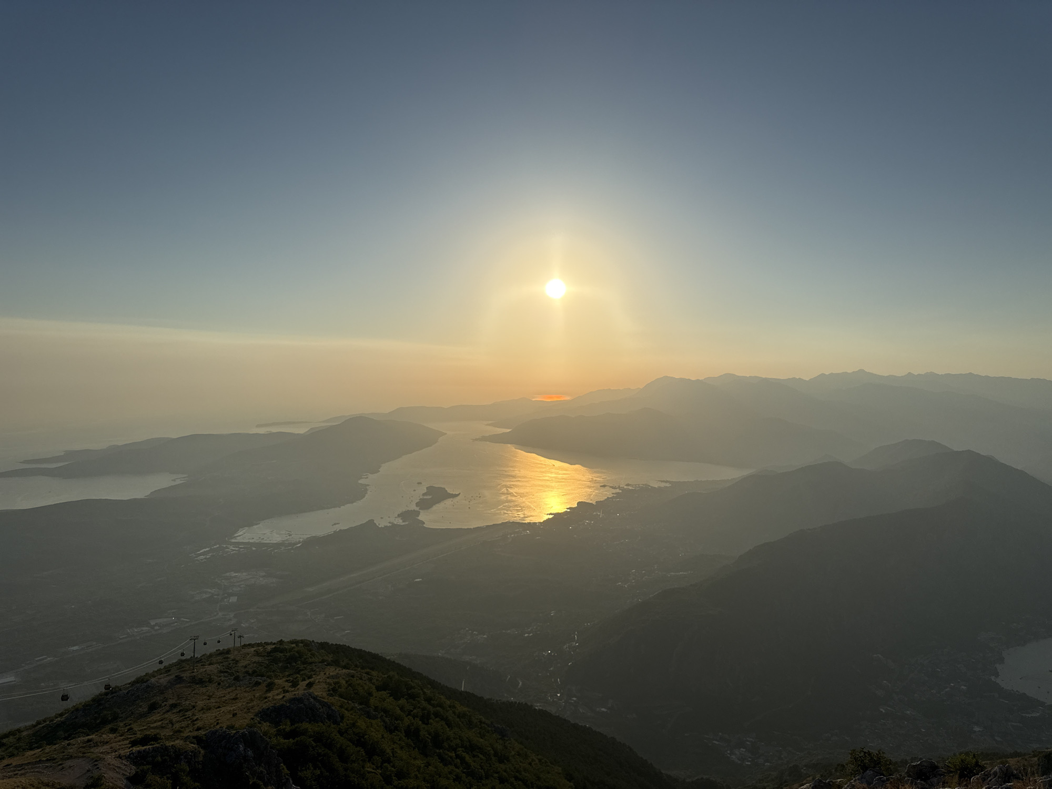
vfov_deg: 56.8
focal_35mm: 24
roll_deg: -1.0
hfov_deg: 71.6
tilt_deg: +0.0
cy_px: 394
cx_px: 526
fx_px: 729
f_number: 1.78
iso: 64
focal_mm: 6.76
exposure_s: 1/14286
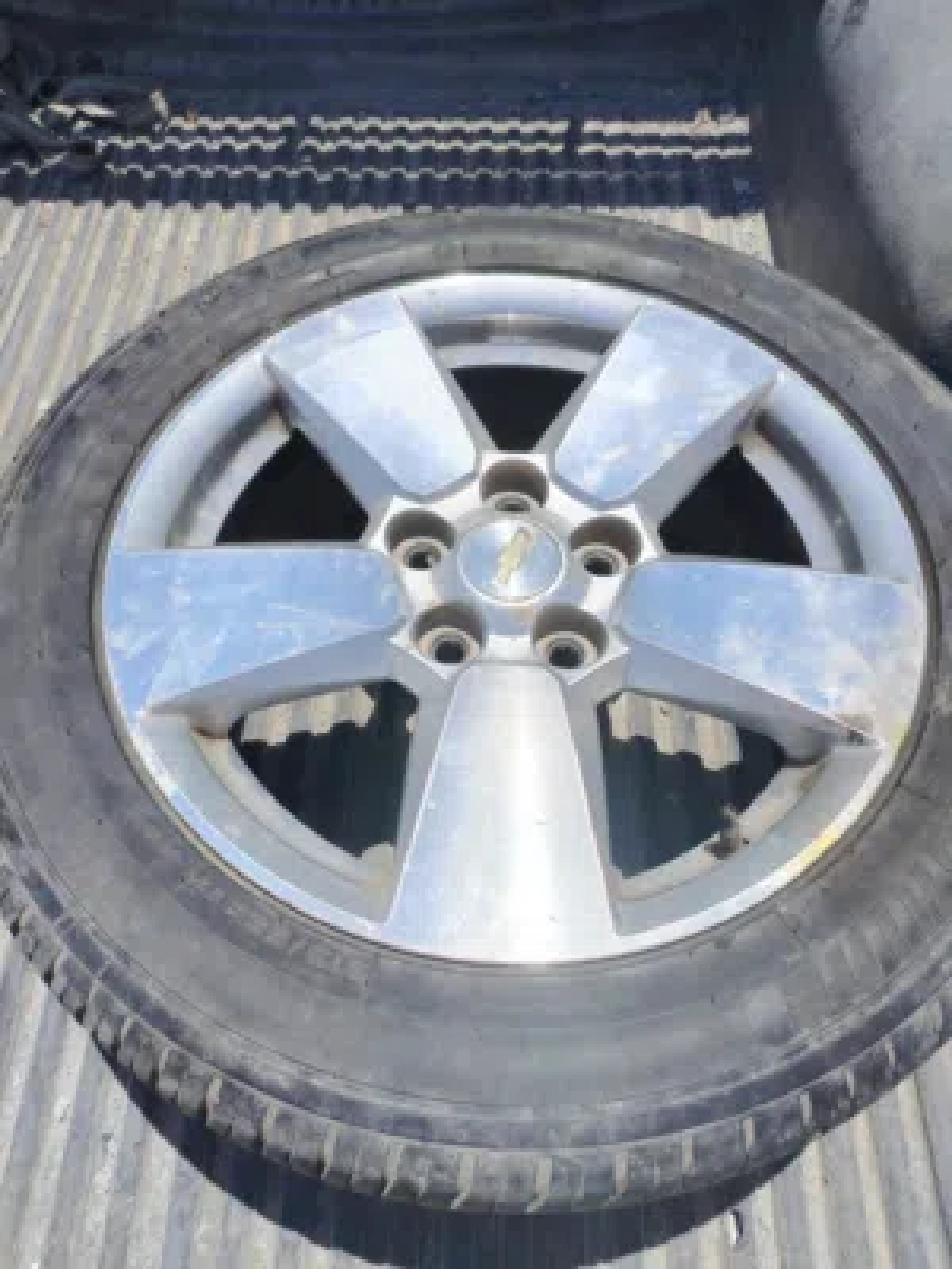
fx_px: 880
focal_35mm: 24
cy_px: 634
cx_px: 476
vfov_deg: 71.6
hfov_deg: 56.8
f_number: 1.75
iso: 100
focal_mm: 5.25
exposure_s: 1/1800
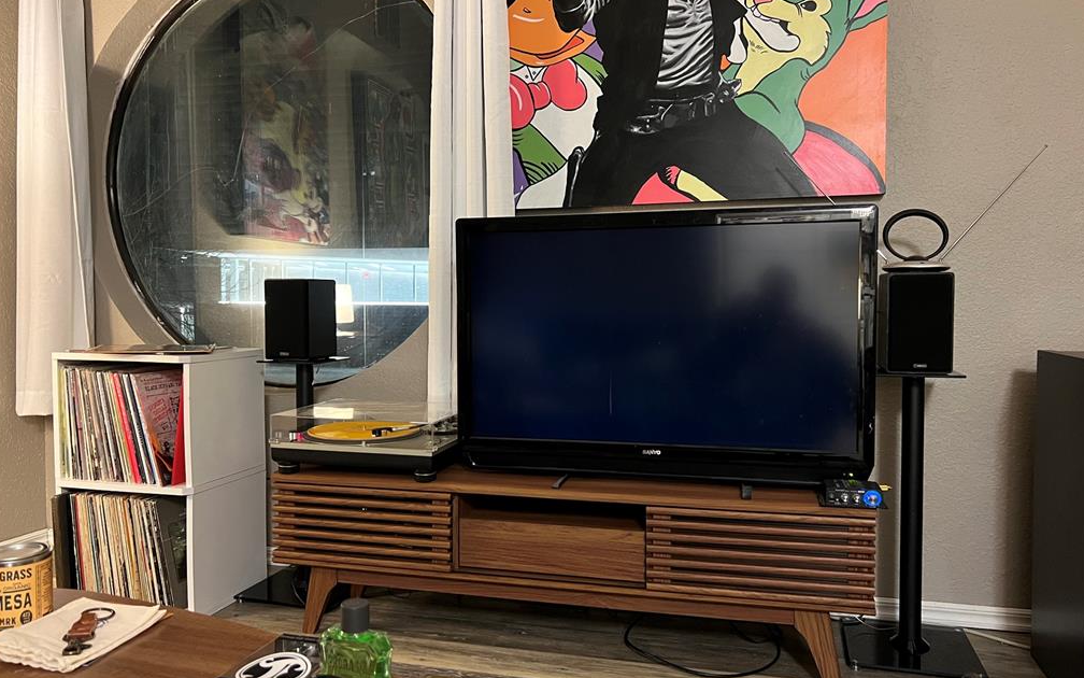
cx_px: 540
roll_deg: -0.2
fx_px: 827
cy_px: 336
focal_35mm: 28
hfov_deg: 66.5
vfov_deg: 44.5
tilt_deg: -3.0
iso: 500
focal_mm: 5.7
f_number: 1.5
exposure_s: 1/30
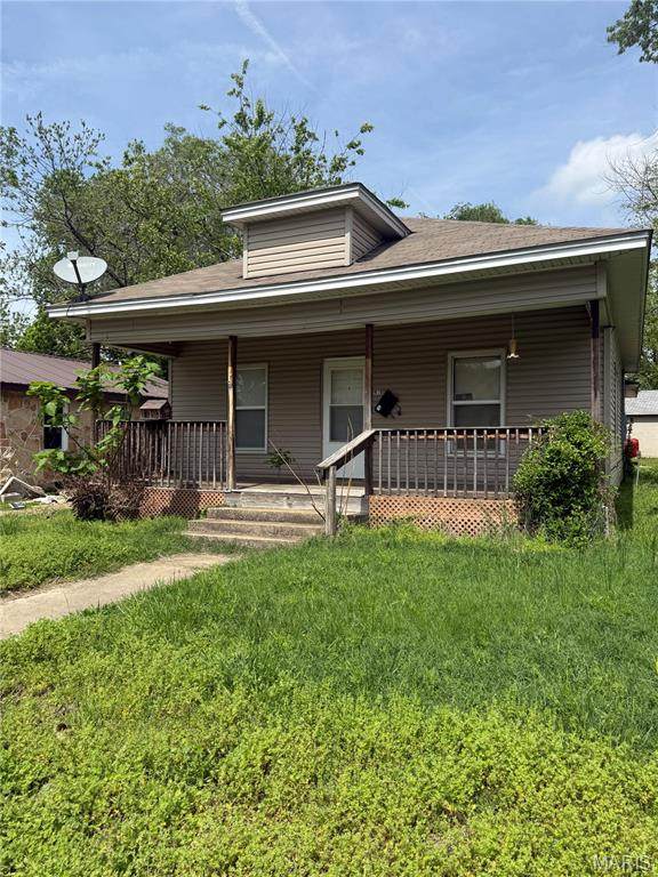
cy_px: 438
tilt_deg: +0.0
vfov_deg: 71.6
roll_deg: -0.1
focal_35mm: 24
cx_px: 329
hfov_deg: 56.8
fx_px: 608
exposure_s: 1/3953
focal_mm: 6.76
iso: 80
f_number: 1.78
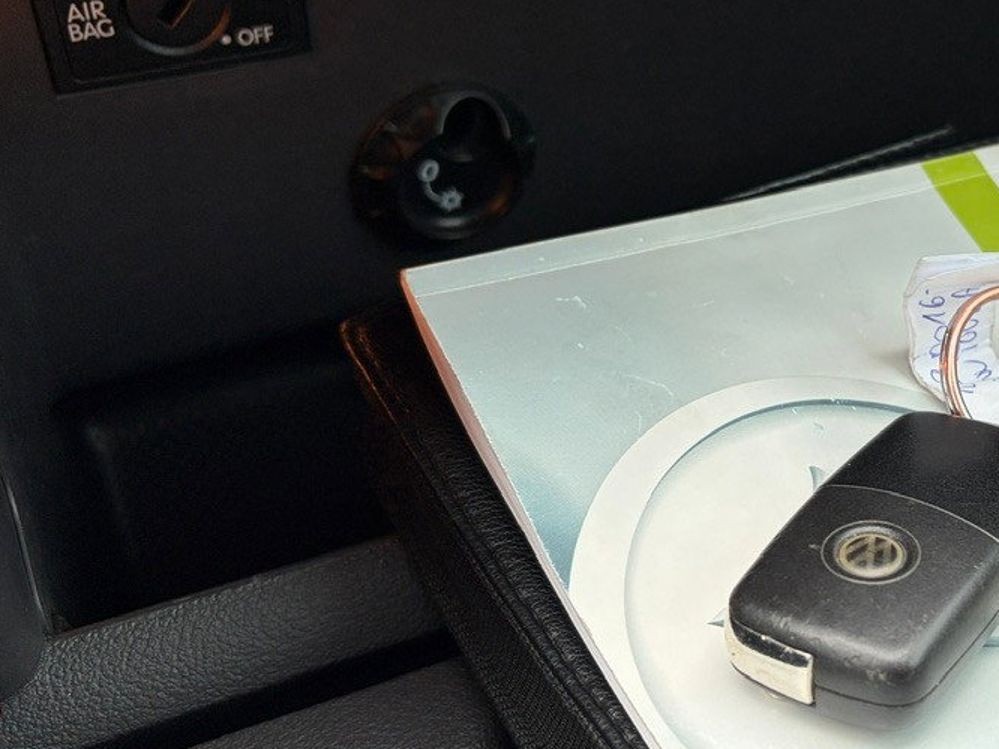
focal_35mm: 50
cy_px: 366
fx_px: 1442
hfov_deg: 36.3
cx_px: 858
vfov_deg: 29.1
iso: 80
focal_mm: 5.96
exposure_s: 1/121
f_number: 1.6
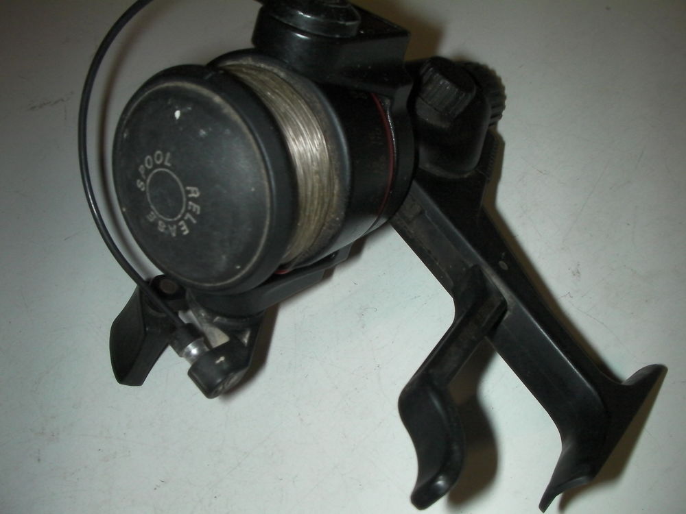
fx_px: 753
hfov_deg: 49.0
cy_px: 257
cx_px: 343
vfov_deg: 37.7
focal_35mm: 38
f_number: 5.6
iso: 200
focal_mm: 6.3
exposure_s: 1/30
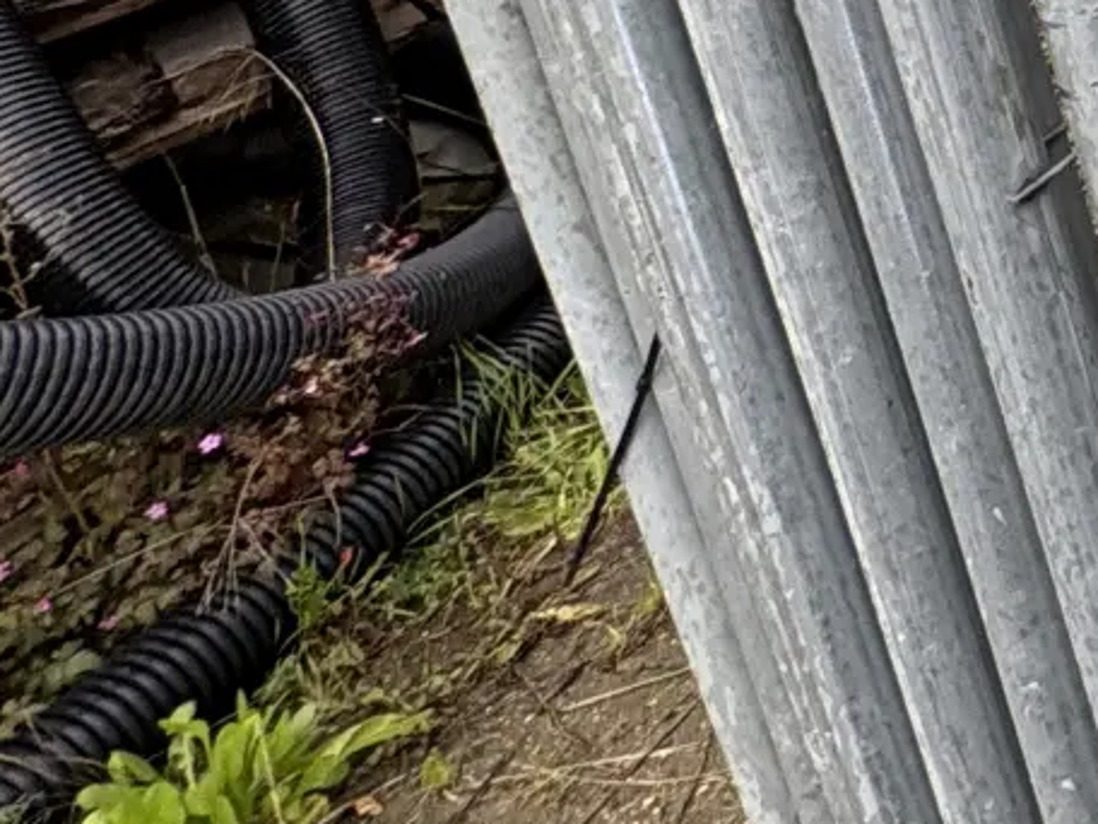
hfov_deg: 19.8
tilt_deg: -7.6
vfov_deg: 18.3
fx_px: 1871
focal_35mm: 59
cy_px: -740
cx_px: 2133
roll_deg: +7.8
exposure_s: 1/99
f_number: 2.2
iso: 40
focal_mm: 2.22
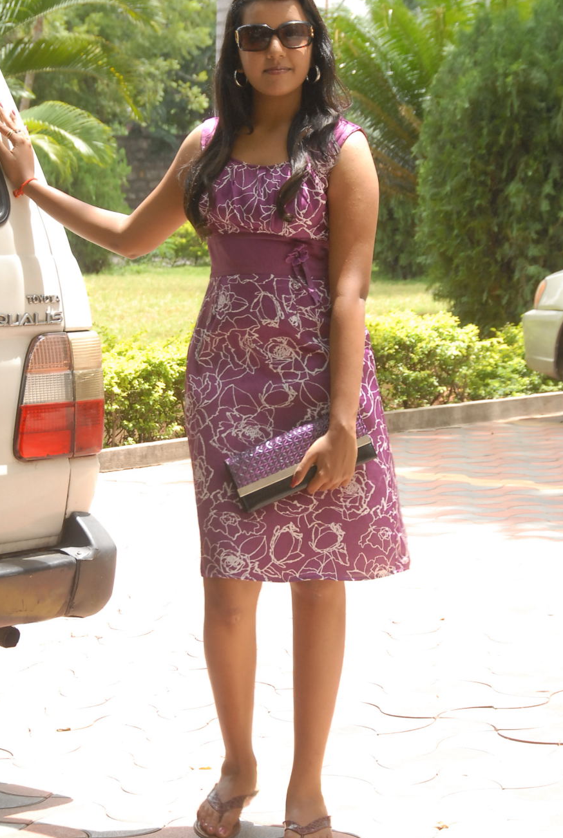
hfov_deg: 10.7
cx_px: 267
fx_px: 3012
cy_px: 414
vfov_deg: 15.9
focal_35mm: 129
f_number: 9
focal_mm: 70
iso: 500
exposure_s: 1/125
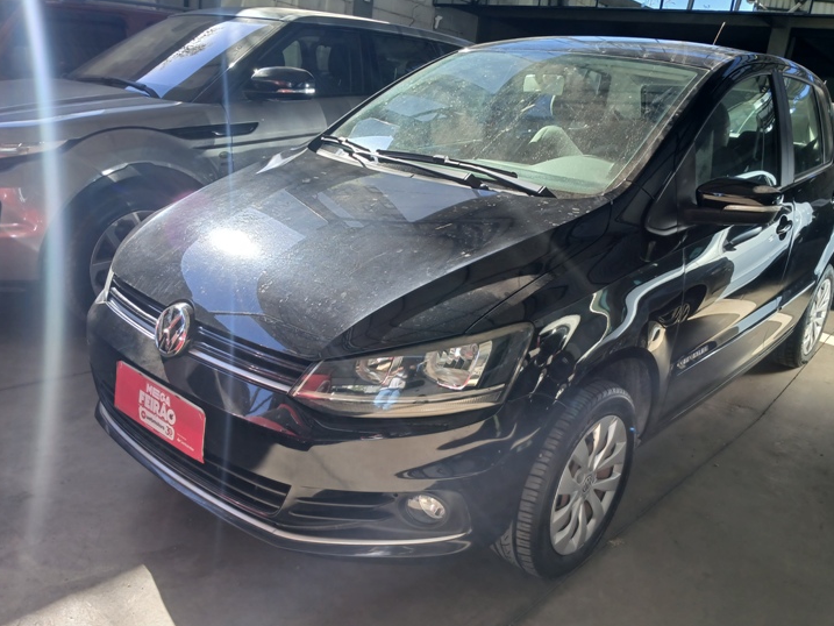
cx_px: 435
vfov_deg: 48.2
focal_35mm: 29
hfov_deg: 61.6
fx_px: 699
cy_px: 341
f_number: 1.8
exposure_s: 1/120
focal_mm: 3.98
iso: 40
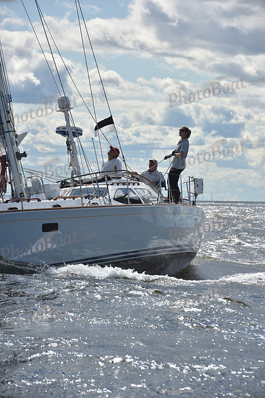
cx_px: 132
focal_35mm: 200
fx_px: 2207
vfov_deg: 10.3
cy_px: 199
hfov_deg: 6.9
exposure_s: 1/1000
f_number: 10
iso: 250
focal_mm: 200
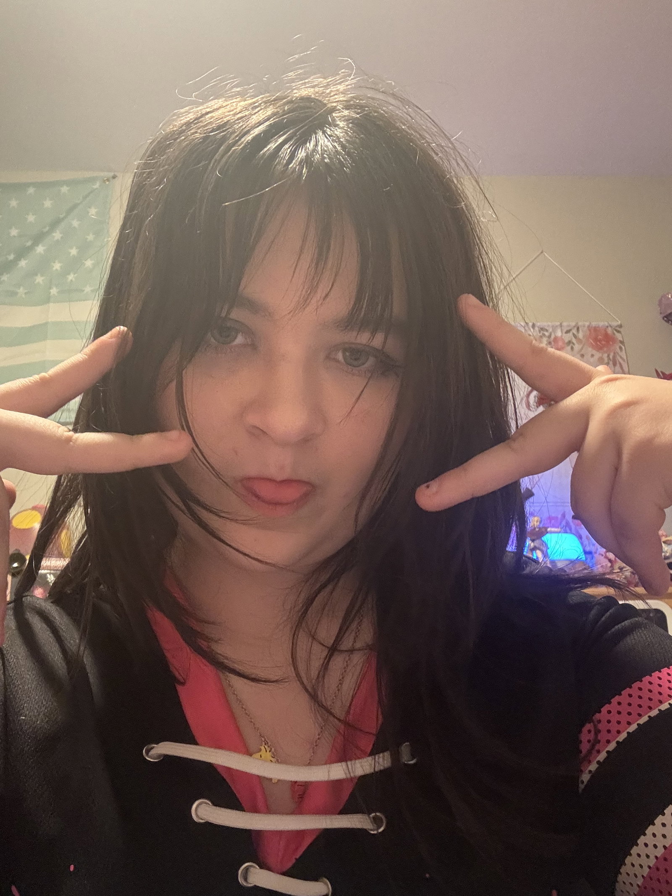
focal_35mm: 30
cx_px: 336
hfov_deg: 46.8
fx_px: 776
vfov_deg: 60.0
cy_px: 448
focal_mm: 2.69
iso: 640
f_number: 1.9
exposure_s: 1/15
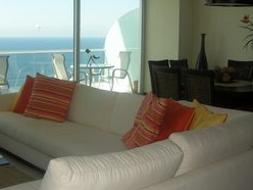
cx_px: 84
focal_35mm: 52
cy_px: 81
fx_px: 380
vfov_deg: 28.0
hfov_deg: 36.4
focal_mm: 7.5
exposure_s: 1/203
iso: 88
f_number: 4.8
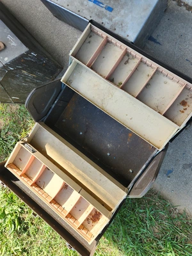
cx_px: 96
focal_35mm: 23
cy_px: 128
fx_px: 170
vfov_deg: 73.9
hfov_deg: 58.9
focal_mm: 5.4
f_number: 1.8
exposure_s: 1/190
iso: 20
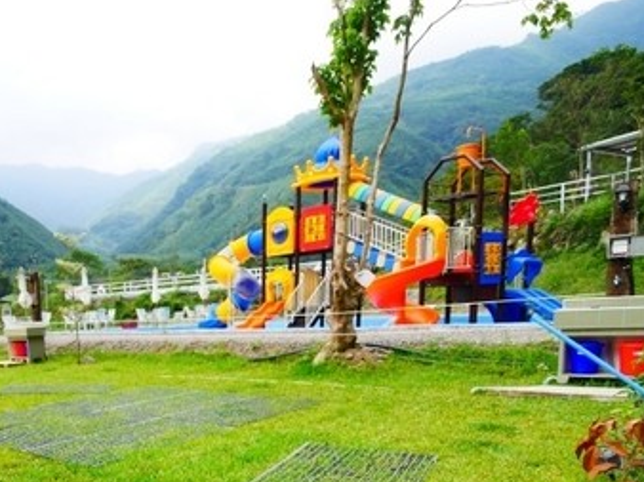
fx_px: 595
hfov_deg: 51.8
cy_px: 417
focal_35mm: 32
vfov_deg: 41.3
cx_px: 95
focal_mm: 9
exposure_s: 1/125
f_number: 4
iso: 200
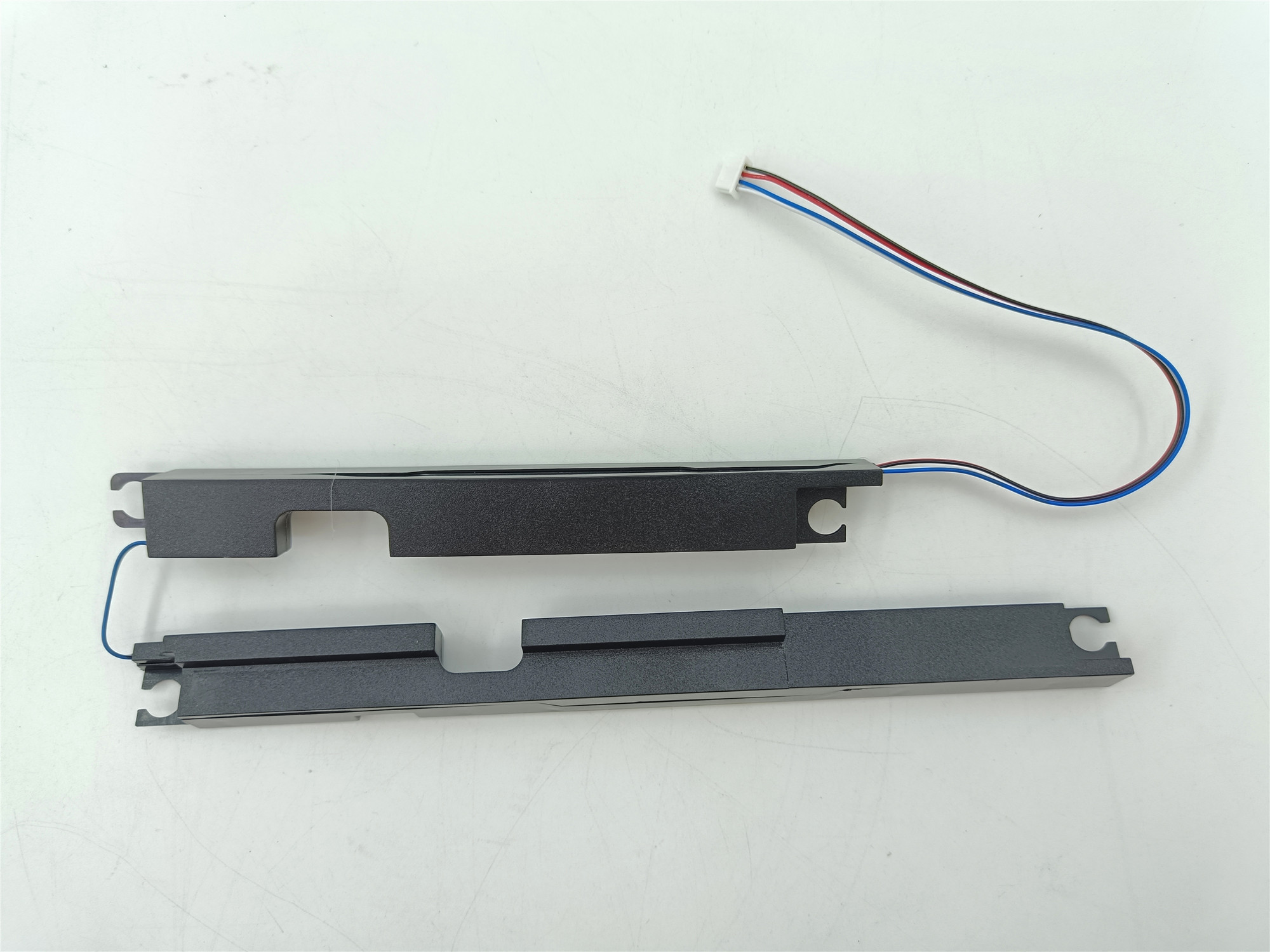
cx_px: 635
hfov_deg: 67.3
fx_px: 954
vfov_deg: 53.1
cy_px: 476
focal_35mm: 26
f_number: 1.8
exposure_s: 1/115
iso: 100
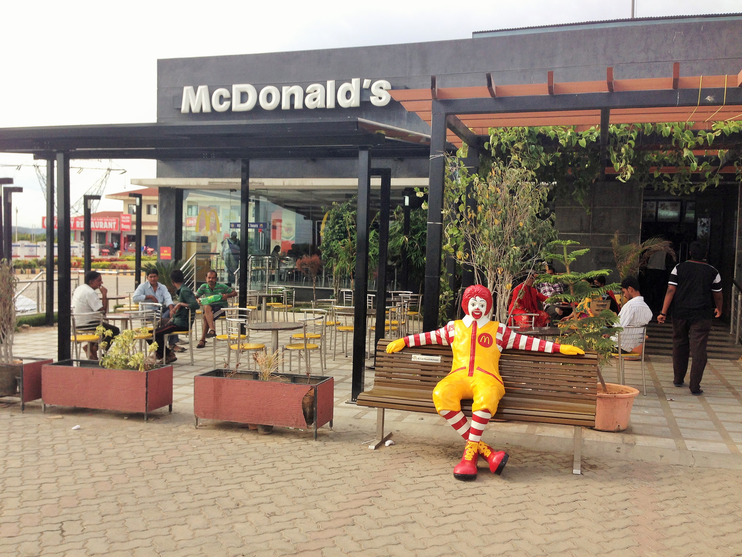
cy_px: 278
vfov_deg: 42.9
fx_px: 707
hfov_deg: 55.4
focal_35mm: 33
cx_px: 371
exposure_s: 1/531
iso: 50
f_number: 2.4
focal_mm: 4.12
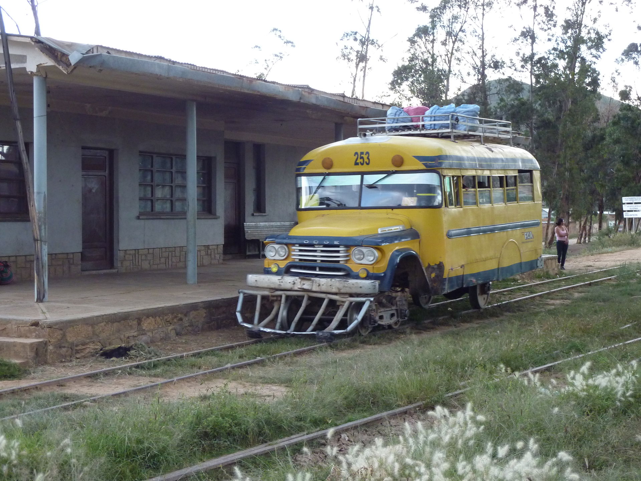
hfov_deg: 32.7
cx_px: 320
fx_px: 1093
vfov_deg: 24.8
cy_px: 240
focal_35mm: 59
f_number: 3.9
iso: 320
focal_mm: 9.7
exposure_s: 1/40
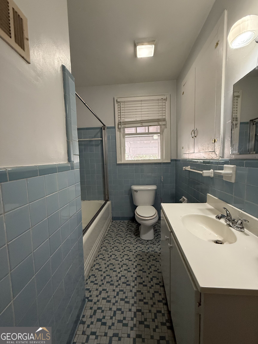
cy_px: 172
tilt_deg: -4.6
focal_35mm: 14
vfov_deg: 102.1
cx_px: 129
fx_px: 139
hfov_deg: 85.7
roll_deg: +1.1
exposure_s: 1/120
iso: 640
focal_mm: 2.22
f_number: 2.2
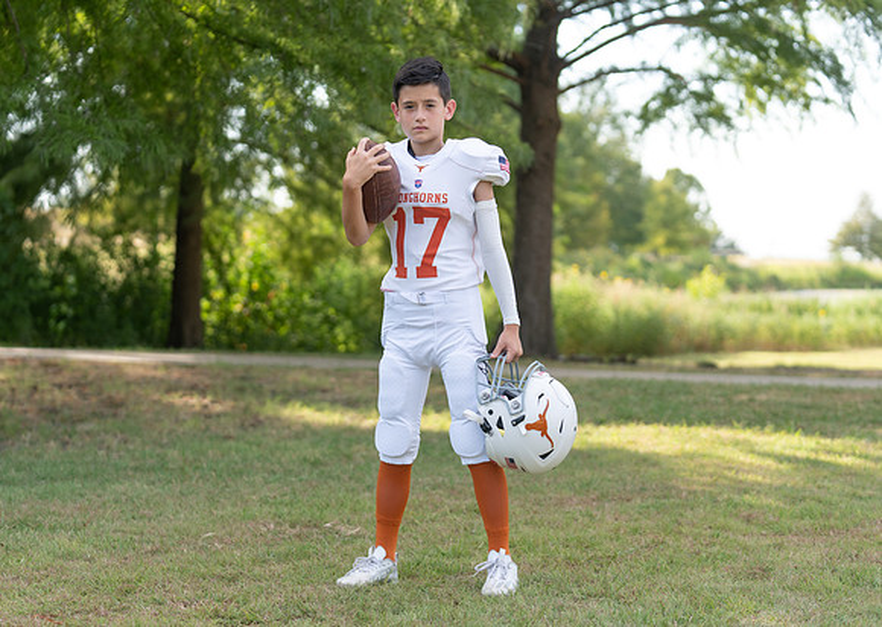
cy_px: 330
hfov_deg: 24.4
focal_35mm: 82
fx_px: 2041
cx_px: 446
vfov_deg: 17.4
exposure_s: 1/400
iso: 100
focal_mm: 72
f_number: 2.8
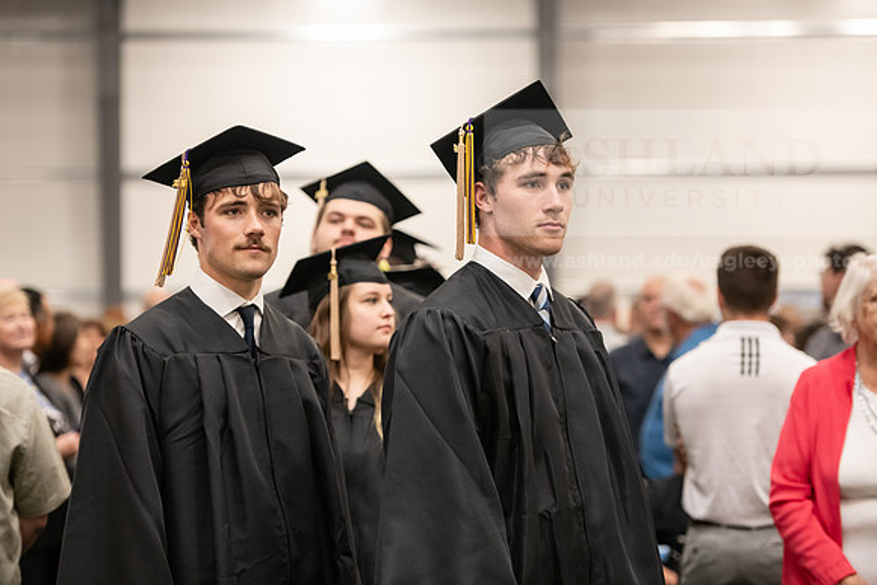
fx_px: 2826
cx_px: 438
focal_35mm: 116
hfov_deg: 17.6
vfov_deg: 11.8
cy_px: 292
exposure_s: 1/200
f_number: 3.2
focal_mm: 116
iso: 3200
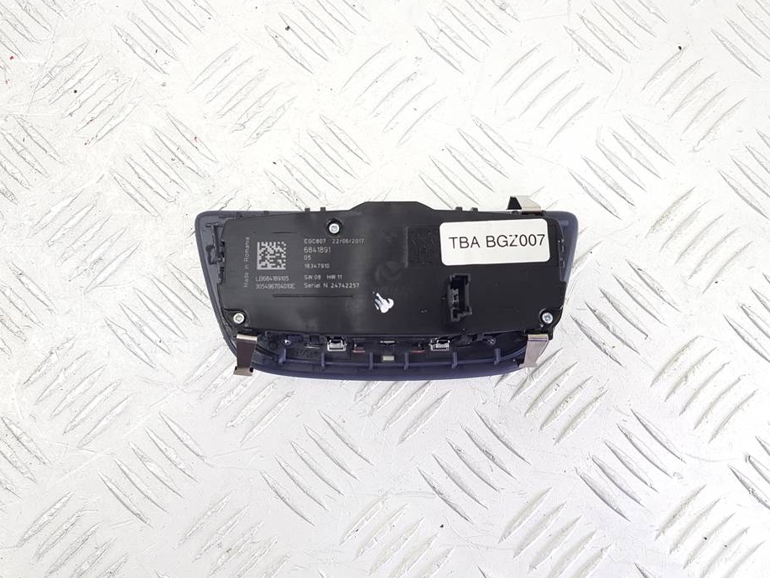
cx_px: 358
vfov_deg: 48.2
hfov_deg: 61.6
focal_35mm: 29
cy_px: 268
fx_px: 645
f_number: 1.7
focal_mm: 4.2
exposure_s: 1/50
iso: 64
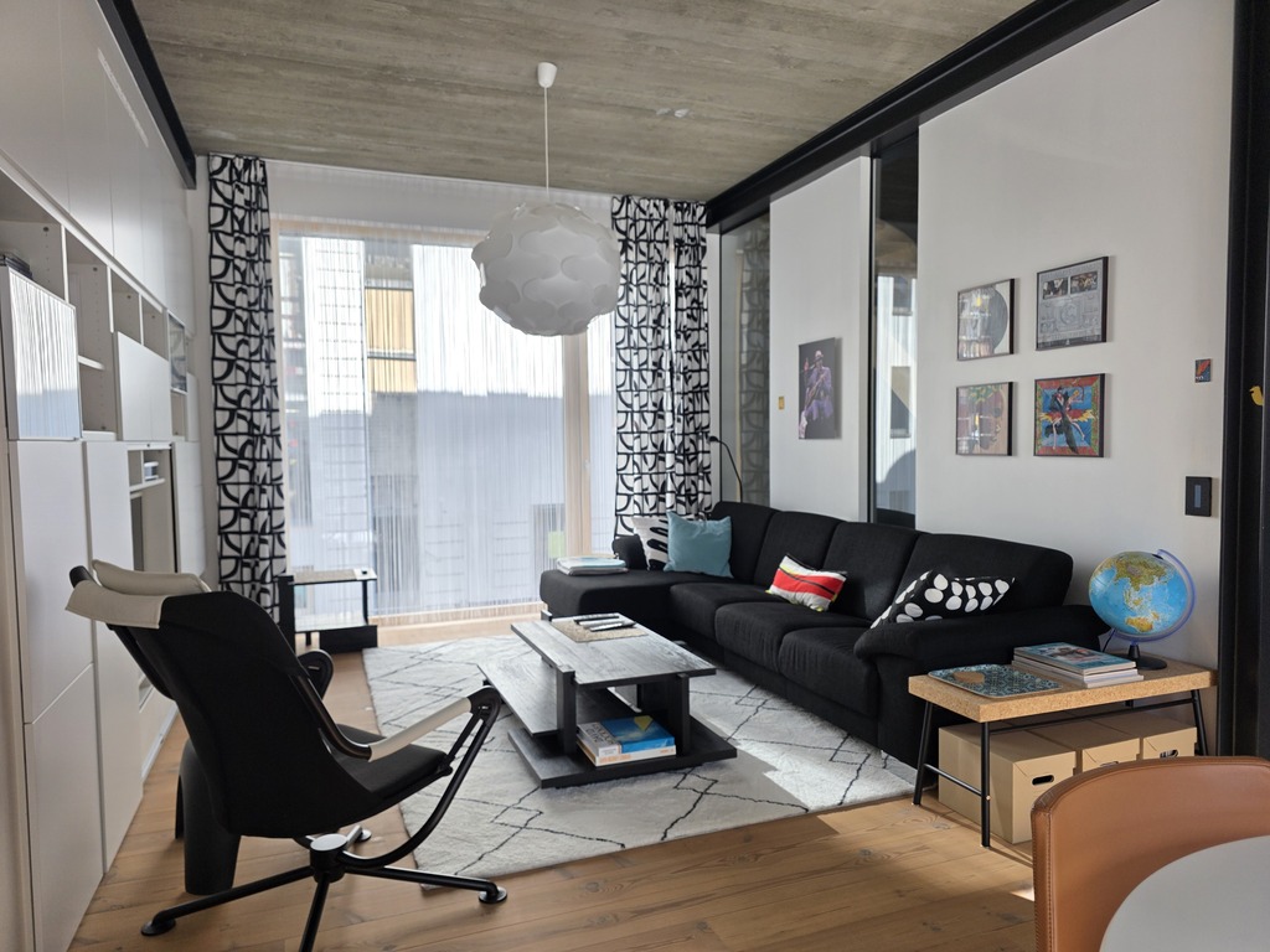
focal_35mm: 23
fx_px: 844
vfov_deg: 58.9
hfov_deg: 73.9
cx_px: 635
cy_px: 476
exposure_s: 1/180
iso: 32
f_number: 1.7
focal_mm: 6.3
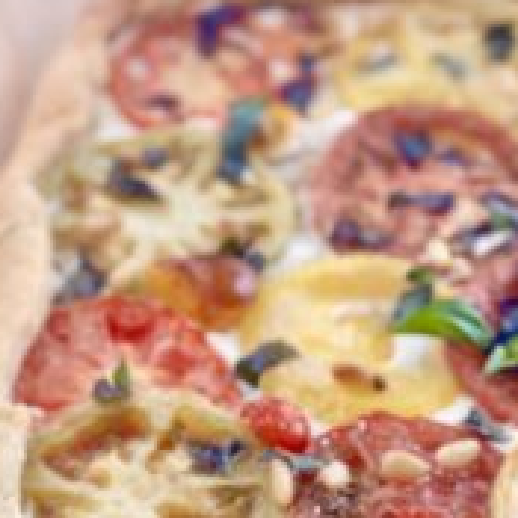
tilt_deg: -47.7
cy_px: 484
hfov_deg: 14.2
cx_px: 9
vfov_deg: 14.2
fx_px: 2049
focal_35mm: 121
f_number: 1.78
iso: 80
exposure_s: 1/283
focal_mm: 6.86
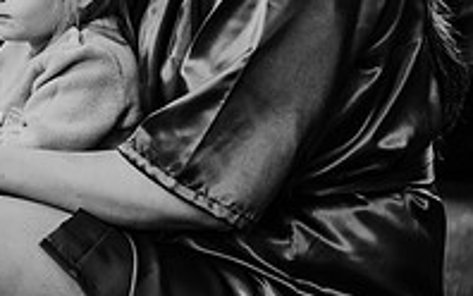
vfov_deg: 5.2
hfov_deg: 8.2
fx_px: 3276
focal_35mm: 254
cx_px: -105
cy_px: 14
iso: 450
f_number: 1.8
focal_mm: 85
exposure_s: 1/160
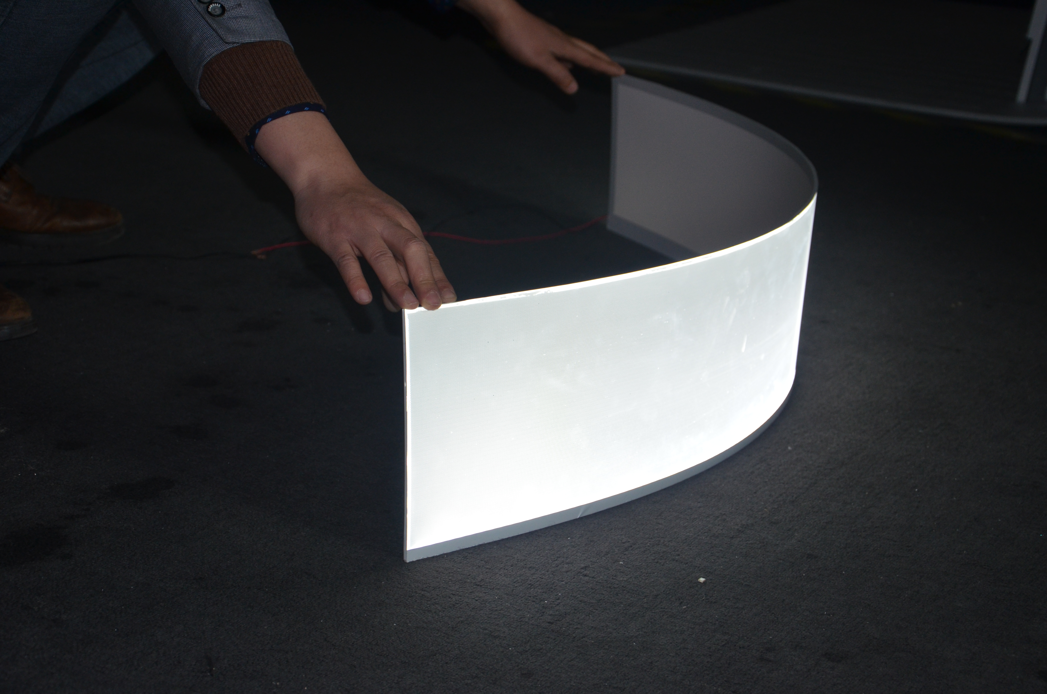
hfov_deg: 28.1
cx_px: 524
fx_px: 2090
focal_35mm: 72
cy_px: 347
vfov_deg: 18.8
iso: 560
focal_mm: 48
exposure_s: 1/60
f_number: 4.8
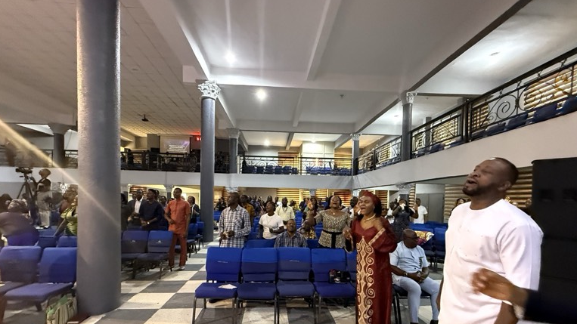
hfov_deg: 99.4
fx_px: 245
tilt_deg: -0.8
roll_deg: -1.9
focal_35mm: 16
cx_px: 285
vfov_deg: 65.9
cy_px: 205
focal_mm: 2.22
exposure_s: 1/50
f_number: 2.2
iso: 1000
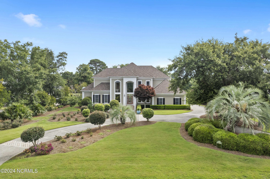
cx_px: 135
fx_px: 165
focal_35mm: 22
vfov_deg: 57.2
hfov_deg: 78.6
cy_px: 90
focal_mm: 8.38
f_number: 2.8
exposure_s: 1/320
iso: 100
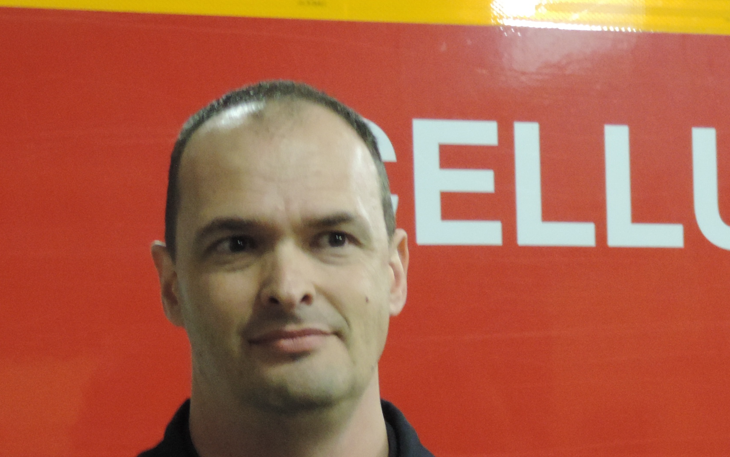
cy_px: 481
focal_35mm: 184
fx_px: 3661
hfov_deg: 11.3
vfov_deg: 7.1
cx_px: 660
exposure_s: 1/10
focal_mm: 16
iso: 800
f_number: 4.1
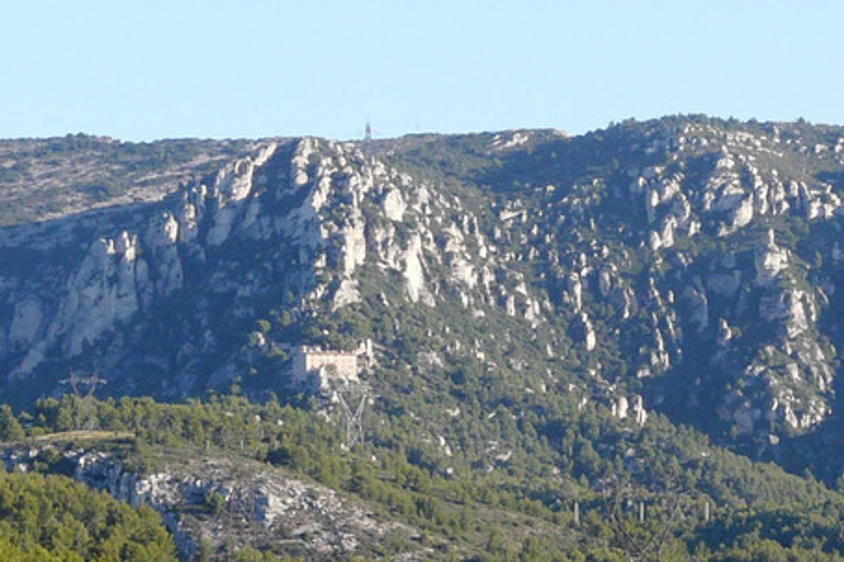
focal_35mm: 234
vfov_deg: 5.9
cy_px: 338
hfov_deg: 8.8
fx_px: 5484
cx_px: 839
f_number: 5
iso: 100
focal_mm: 12.3
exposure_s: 1/250
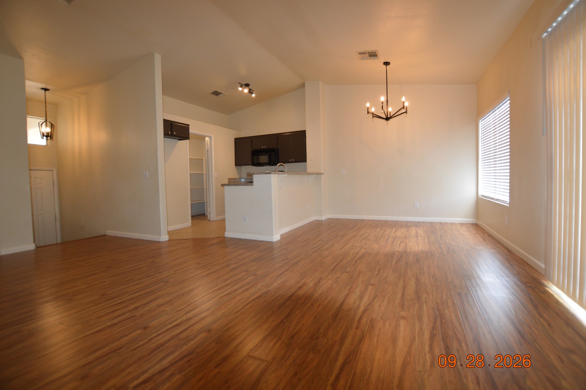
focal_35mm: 15
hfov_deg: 100.4
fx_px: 244
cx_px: 293
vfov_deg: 77.2
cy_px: 195
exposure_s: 1/60
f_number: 4
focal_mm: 10
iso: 400
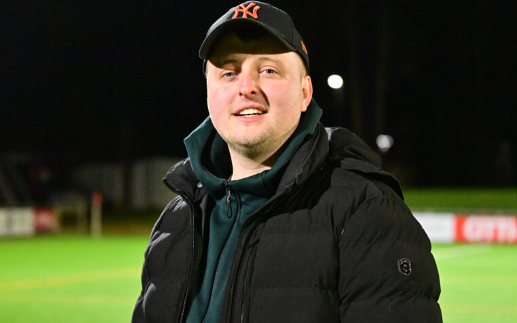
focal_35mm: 103
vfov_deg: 12.7
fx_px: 1451
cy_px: 155
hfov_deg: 20.2
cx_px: 261
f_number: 4.5
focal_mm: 100
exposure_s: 1/320
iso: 11400
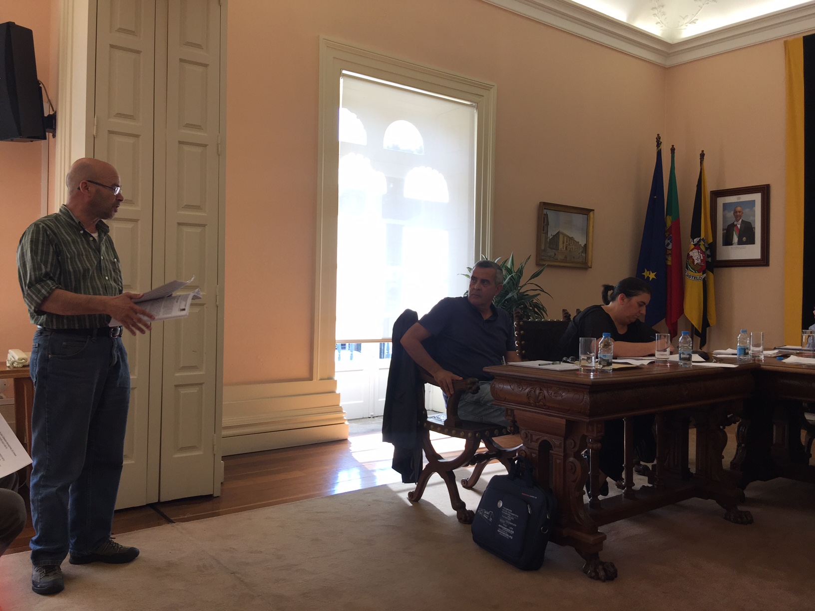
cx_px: 408
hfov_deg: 61.7
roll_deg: -1.3
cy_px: 306
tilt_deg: +0.3
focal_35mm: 29
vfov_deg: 48.2
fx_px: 683
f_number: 2.2
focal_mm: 4.15
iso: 32
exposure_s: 1/100
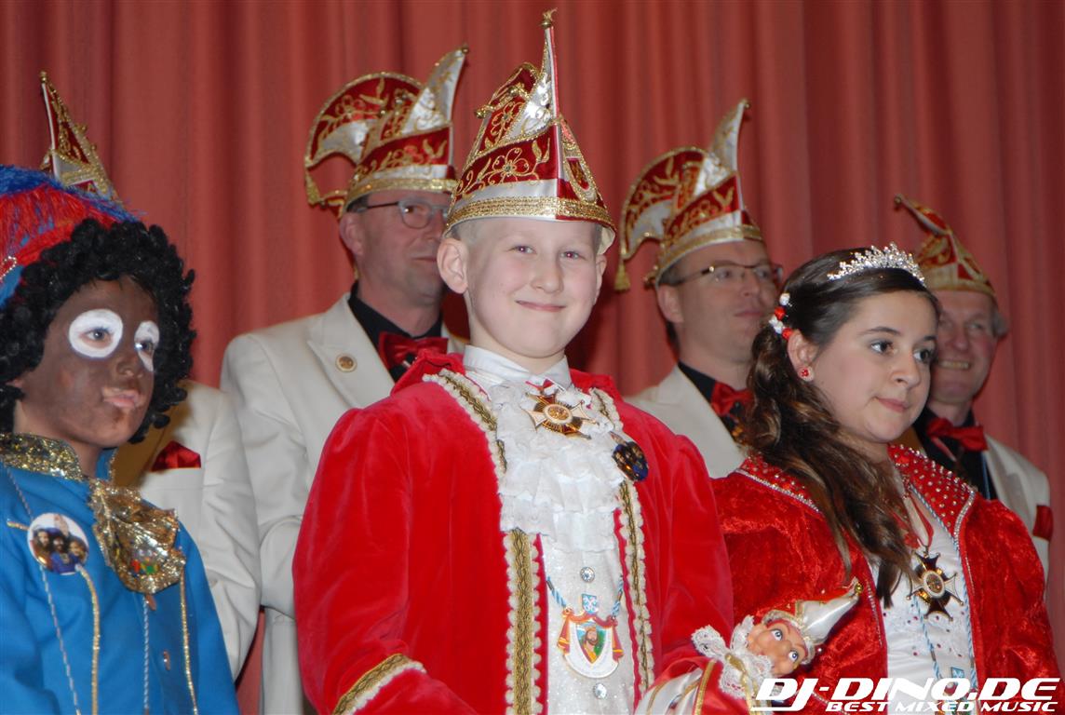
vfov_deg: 11.2
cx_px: 532
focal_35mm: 123
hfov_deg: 16.6
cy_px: 358
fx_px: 3646
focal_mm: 82
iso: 400
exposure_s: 1/125
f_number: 5.6
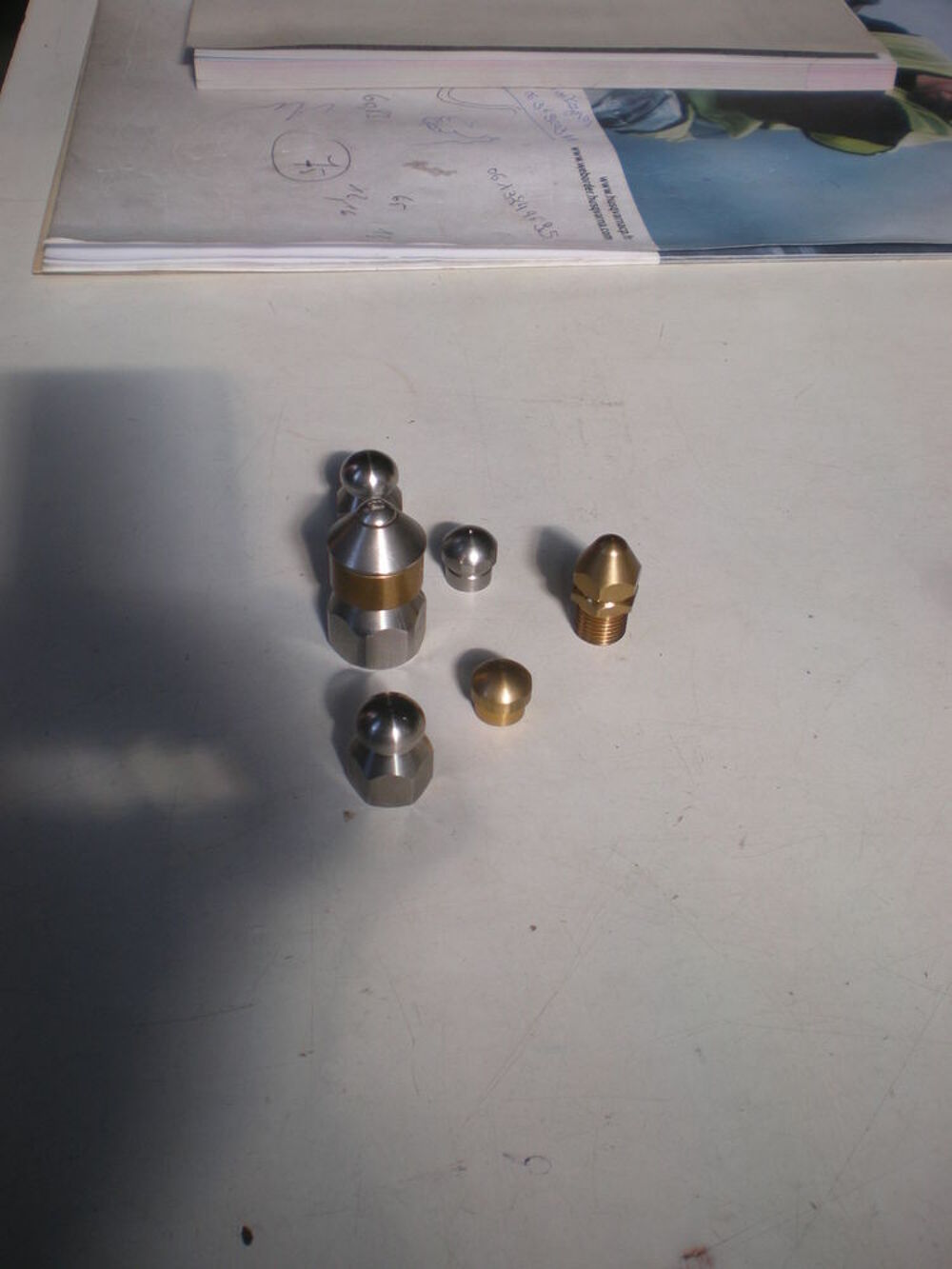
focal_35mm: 38
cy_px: 634
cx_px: 476
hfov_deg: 37.7
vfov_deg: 49.0
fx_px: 1393
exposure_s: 1/157
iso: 64
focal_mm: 6.3
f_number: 3.1
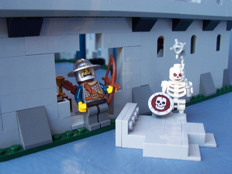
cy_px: 87
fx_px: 248
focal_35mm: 37
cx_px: 116
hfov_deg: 50.1
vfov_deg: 38.7
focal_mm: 5.6
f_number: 2.8
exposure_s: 1/45
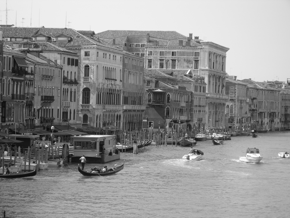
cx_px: 145
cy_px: 109
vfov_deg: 13.0
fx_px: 955
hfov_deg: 17.3
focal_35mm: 114
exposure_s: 1/245
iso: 50
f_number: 4.9
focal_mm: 23.4
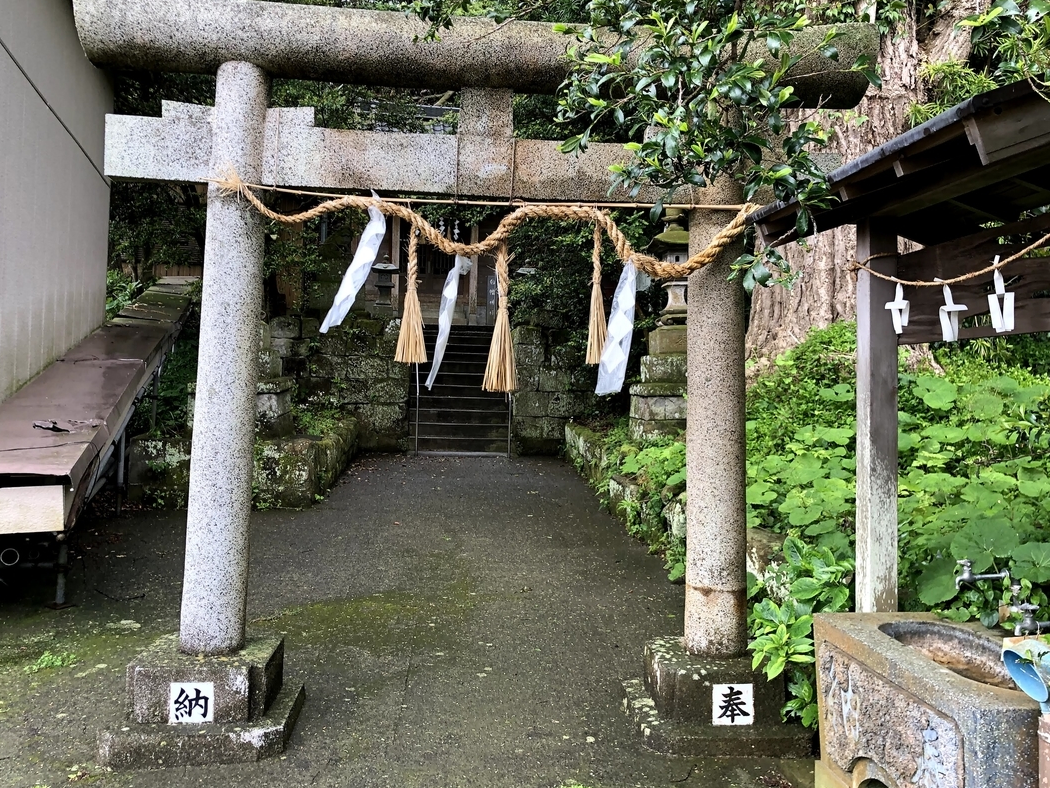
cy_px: 357
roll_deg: -1.0
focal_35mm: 32
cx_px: 503
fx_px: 971
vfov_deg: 44.1
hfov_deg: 56.8
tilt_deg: +2.1
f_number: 1.8
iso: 64
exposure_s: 1/120
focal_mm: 4
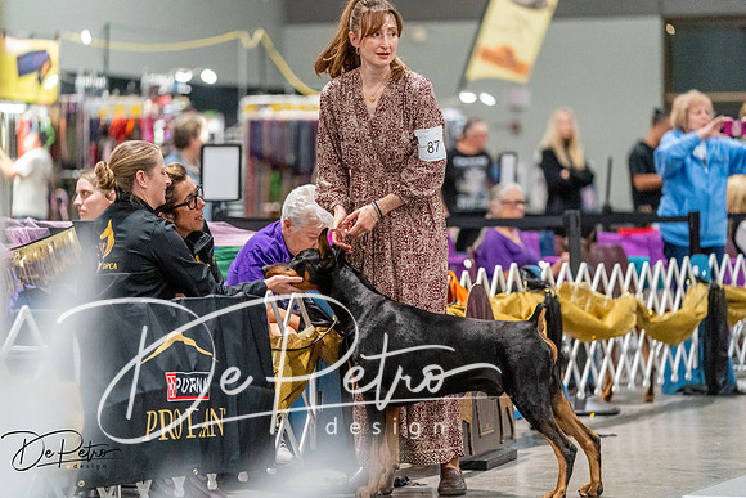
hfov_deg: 12.8
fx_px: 3337
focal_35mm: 161
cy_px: 249
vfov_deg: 8.5
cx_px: 373
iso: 12800
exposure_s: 1/500
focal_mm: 161
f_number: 2.8
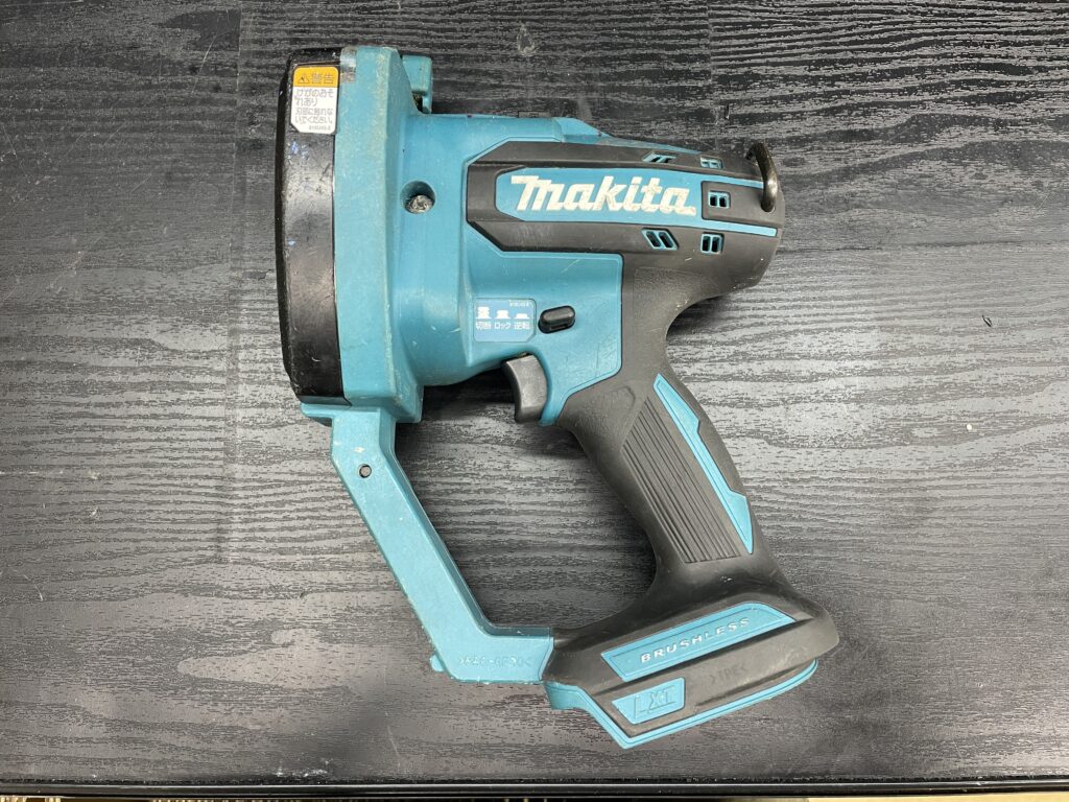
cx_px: 534
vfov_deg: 53.1
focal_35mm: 26
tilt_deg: -81.6
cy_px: 401
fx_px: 803
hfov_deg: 67.3
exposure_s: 1/50
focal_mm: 4.2
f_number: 1.6
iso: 160
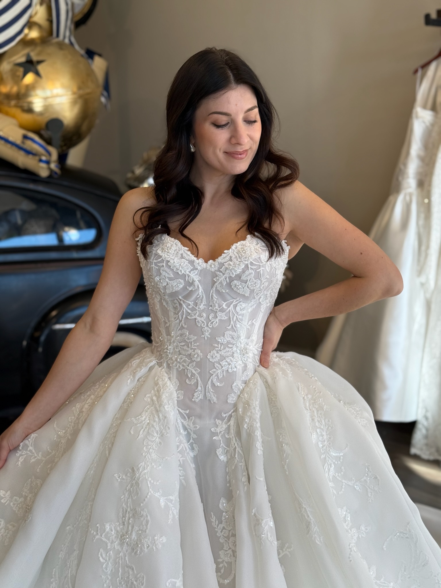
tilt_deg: -8.5
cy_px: 294
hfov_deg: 30.3
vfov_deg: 39.7
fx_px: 815
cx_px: 220
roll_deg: +0.4
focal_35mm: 48
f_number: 1.78
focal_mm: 6.76
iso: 80
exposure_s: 1/503
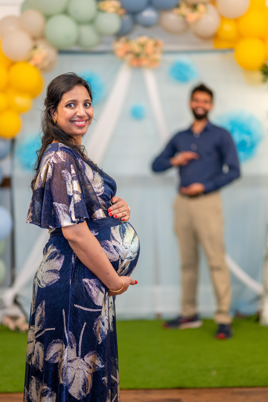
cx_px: 134
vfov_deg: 23.9
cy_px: 201
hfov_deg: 16.1
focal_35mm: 85
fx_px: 949
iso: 320
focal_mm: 85
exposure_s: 1/200
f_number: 1.4
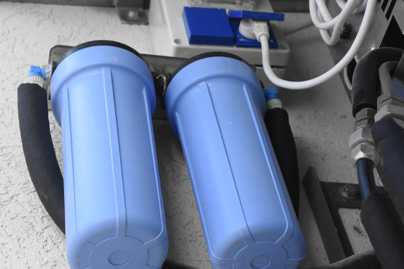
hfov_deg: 26.0
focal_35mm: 78
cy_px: 134
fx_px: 875
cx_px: 202
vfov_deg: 17.5
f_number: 8
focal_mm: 52
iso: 800
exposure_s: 1/500
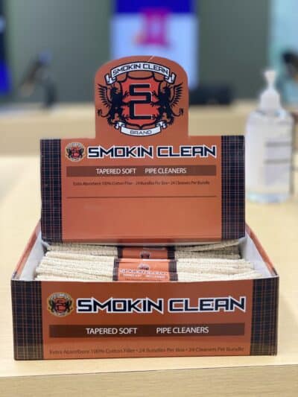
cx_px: 149
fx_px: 597
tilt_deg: -11.0
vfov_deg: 36.8
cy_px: 198
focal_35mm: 52
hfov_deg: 28.0
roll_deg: +0.4
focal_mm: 6
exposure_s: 1/122
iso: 250
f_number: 2
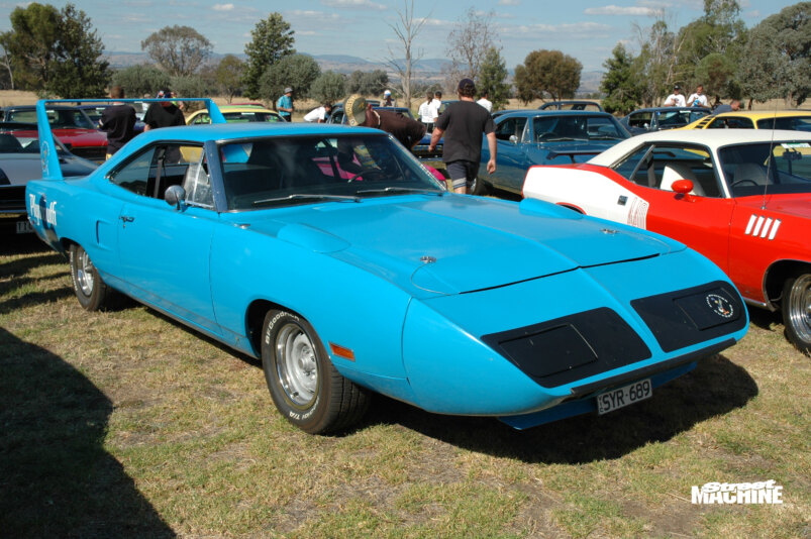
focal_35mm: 38
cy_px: 270
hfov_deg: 51.3
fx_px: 844
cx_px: 406
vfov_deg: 35.4
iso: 200
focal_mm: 25
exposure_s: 1/400
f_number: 10
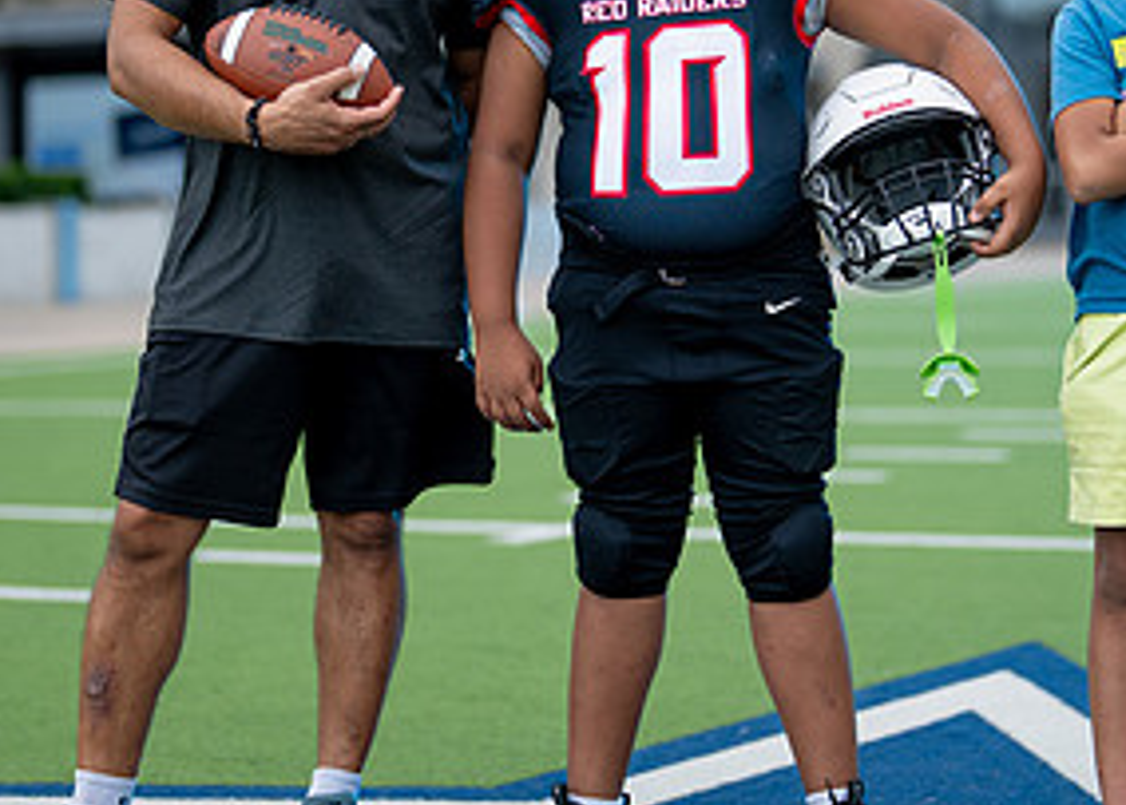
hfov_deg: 16.4
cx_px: 706
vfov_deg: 11.7
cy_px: 177
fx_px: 3902
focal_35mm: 122
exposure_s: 1/1000
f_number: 1.2
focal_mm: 50
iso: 100
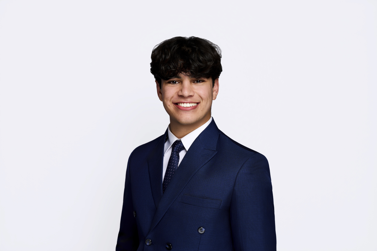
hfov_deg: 39.6
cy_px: 126
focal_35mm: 50
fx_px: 524
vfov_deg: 27.0
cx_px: 188
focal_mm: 50
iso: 200
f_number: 6.3
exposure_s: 1/200
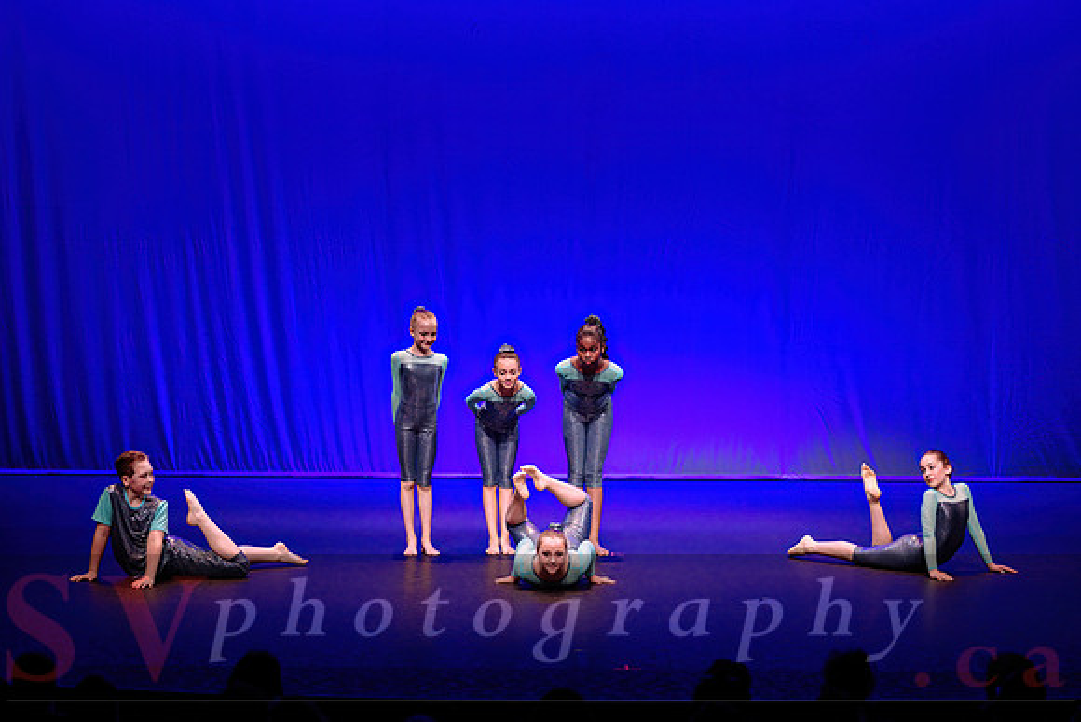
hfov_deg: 20.0
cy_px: 361
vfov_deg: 13.4
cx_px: 540
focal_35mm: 102
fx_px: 3063
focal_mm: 102
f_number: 2.8
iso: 1600
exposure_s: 1/400
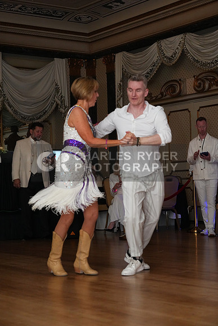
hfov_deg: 19.5
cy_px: 163
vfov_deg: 28.8
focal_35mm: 70
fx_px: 635
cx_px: 109
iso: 5000
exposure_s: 1/200
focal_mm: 70
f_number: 5.6
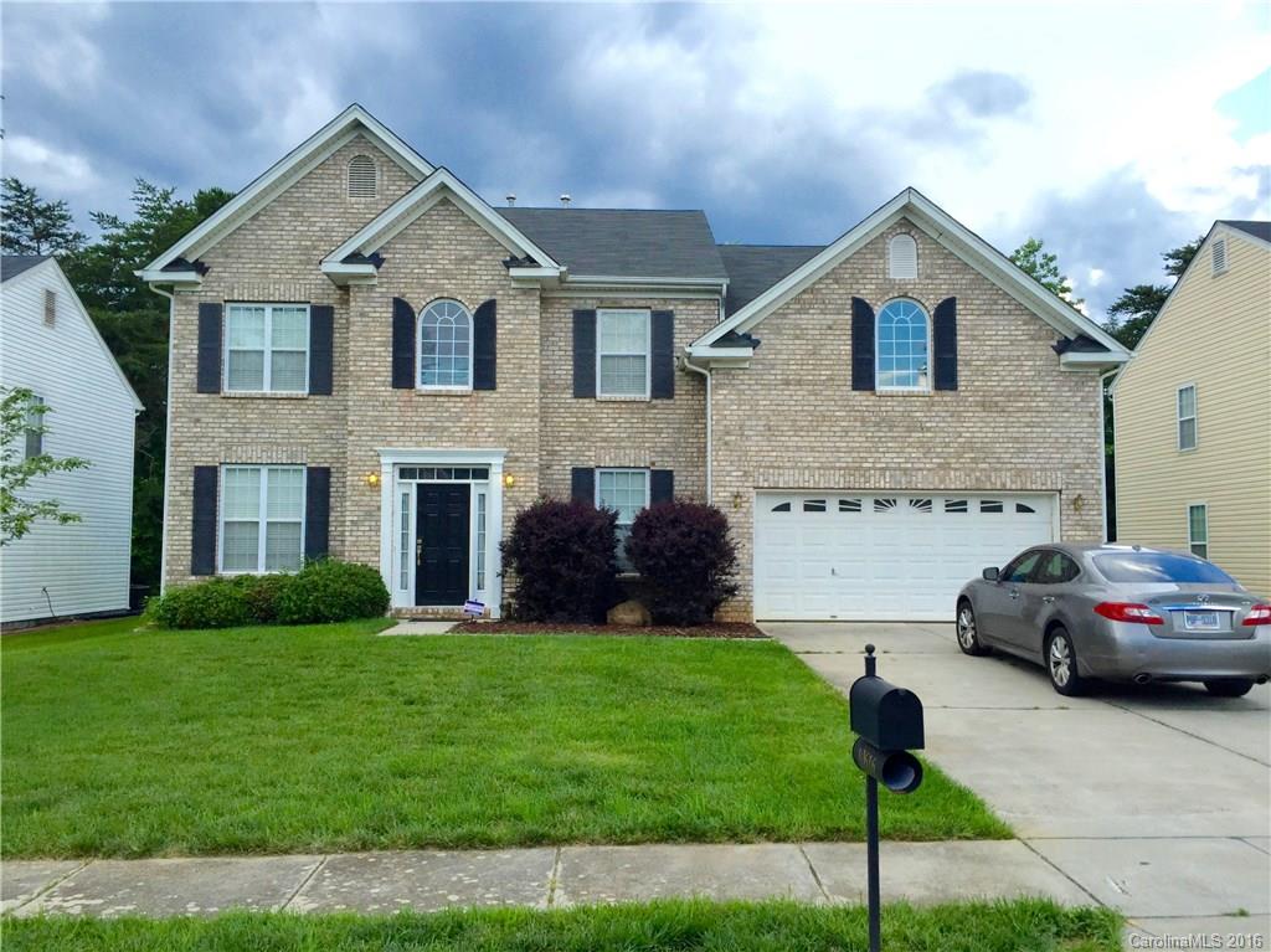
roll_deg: -0.3
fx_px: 1064
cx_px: 636
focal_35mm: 29
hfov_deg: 61.7
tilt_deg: +5.4
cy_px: 476
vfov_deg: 48.2
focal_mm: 4.15
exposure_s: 1/347
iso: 32
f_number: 2.2
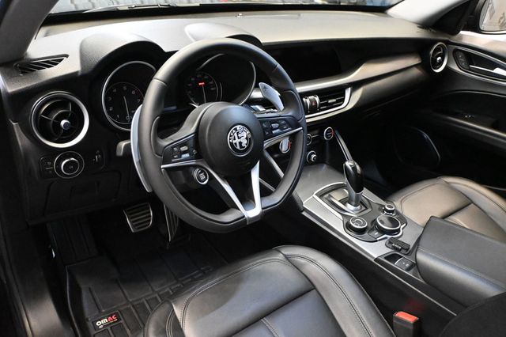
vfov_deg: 44.6
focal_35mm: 29
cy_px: 168
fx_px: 411
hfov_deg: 63.2
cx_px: 253
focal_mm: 19.5
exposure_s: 1/60
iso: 8000
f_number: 3.8
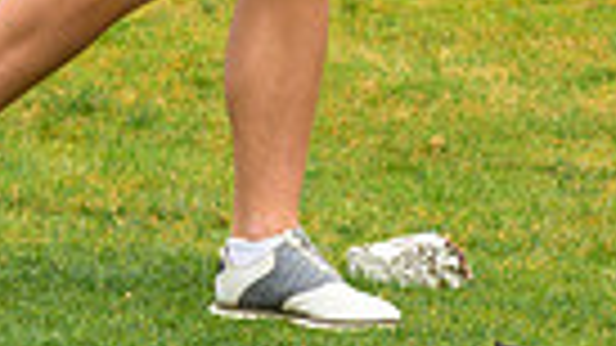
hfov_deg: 5.6
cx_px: -4
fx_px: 6320
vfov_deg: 3.1
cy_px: -218
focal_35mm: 387
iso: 800
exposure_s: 1/2500
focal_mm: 87
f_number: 4
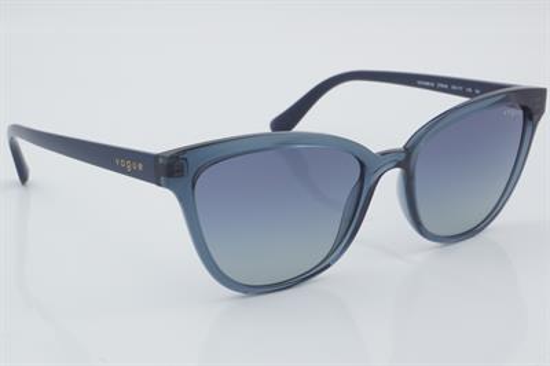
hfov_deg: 27.0
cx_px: 275
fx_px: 1145
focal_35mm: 75
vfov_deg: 18.2
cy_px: 183
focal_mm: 50
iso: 100
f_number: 32
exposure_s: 1/4
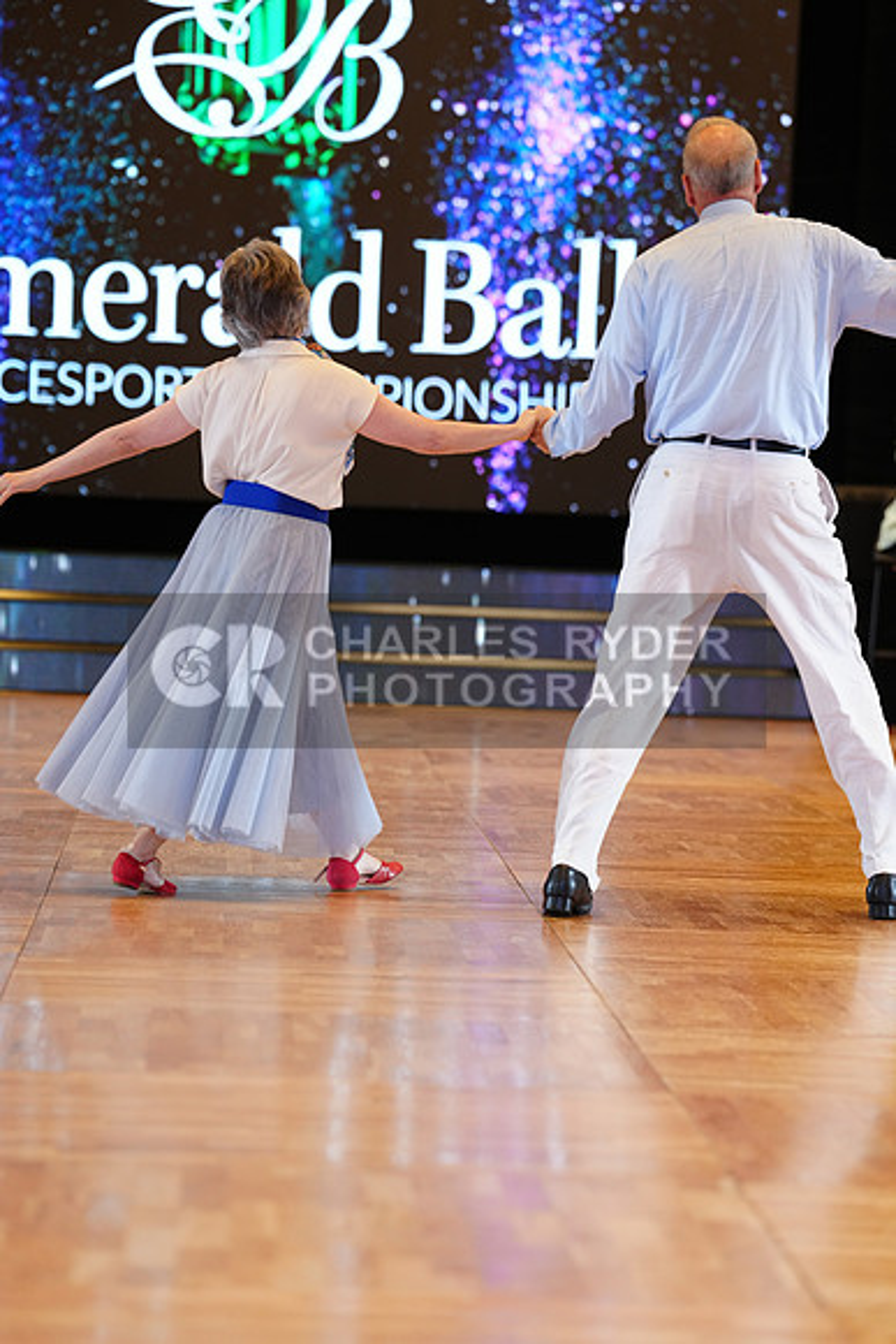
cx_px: 448
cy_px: 672
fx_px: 5484
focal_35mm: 147
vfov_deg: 14.0
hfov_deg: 9.3
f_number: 3.5
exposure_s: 1/200
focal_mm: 147
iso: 1250
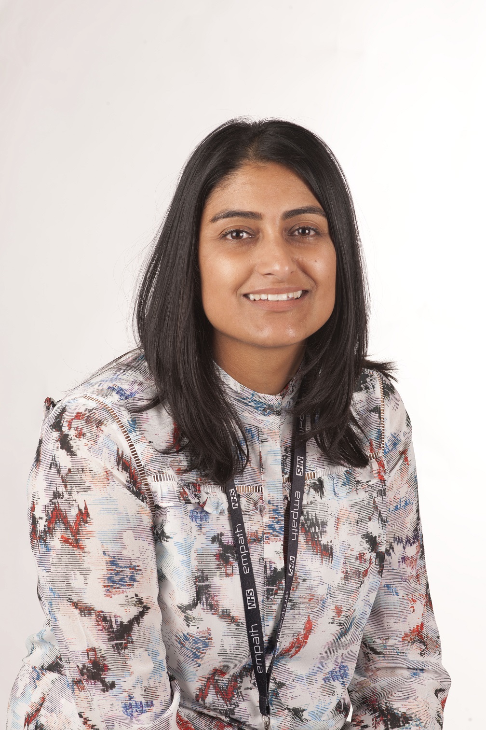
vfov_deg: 19.5
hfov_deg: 13.0
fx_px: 2126
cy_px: 365
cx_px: 243
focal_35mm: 105
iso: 100
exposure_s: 1/125
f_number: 13
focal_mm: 105
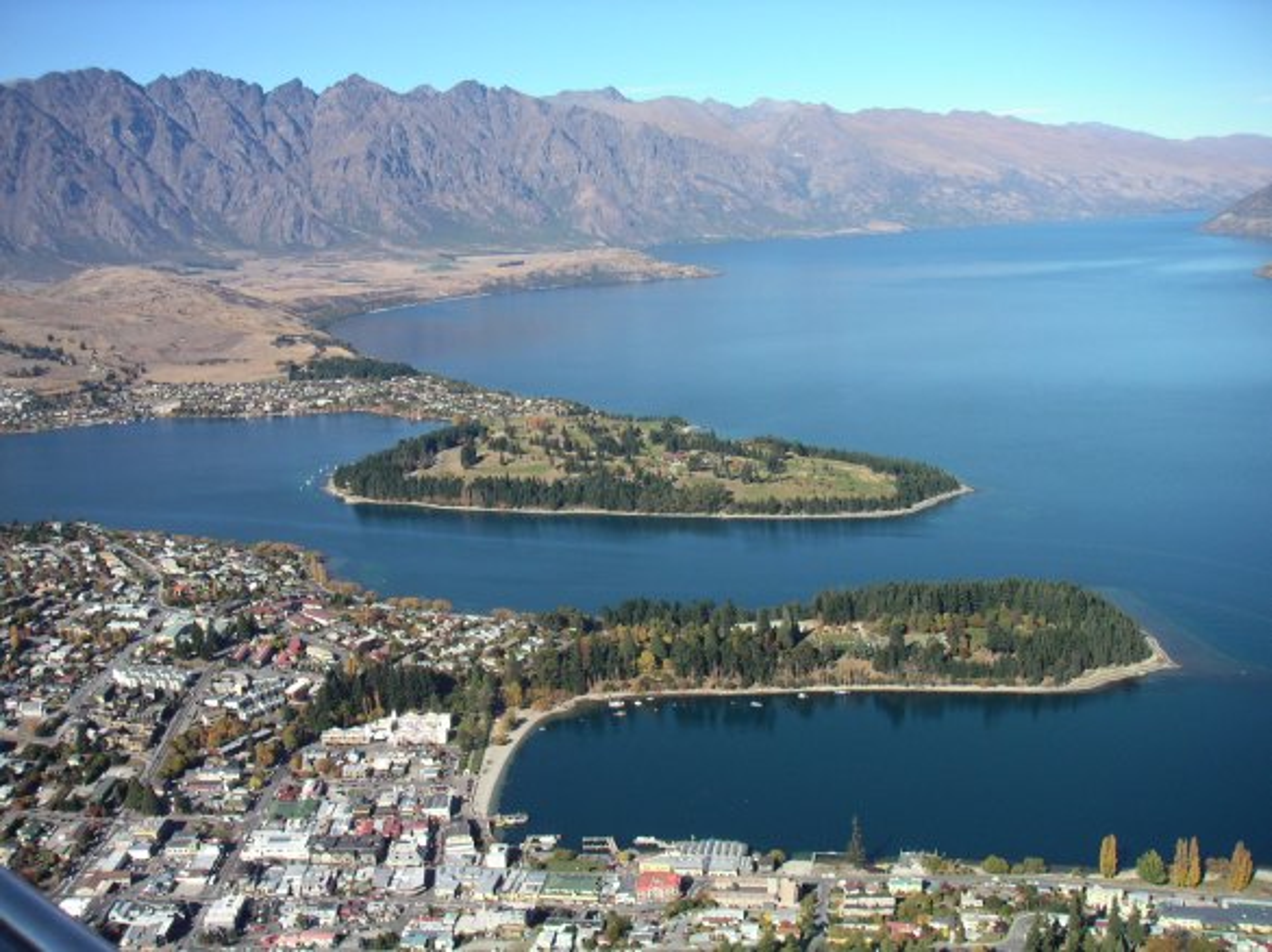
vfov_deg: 37.7
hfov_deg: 49.0
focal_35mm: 38
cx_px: 636
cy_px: 476
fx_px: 1395
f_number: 2.8
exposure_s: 1/750
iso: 50
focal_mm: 6
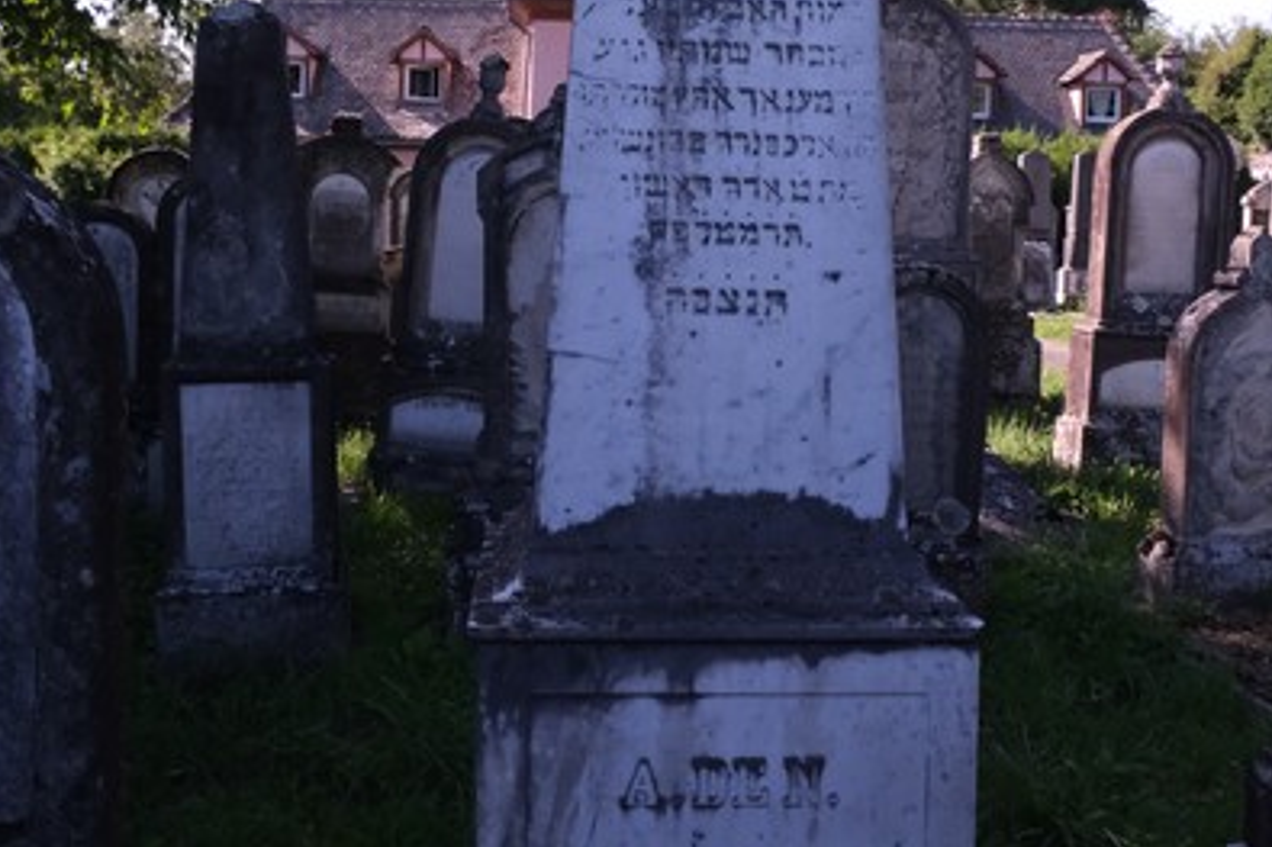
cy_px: 274
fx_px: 1448
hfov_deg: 47.4
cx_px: 634
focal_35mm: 41
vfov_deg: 32.3
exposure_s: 1/1900
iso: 3200
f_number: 8
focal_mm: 18
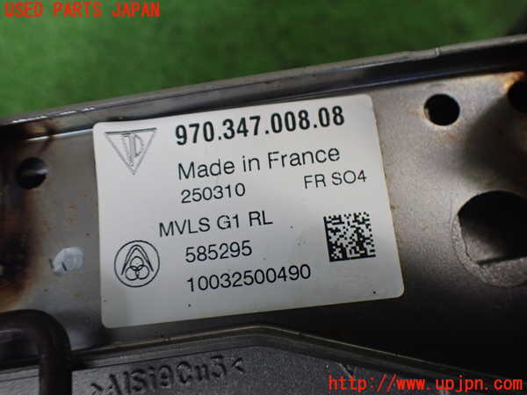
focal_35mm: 30
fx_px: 457
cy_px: 198
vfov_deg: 46.8
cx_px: 264
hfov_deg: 60.0
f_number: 2.3
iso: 640
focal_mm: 5.4
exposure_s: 1/125
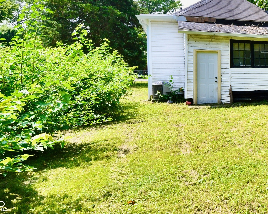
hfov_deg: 62.0
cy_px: 52
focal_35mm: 24
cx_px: 228
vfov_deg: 55.8
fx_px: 190
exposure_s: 1/400
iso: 640
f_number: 10
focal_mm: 14
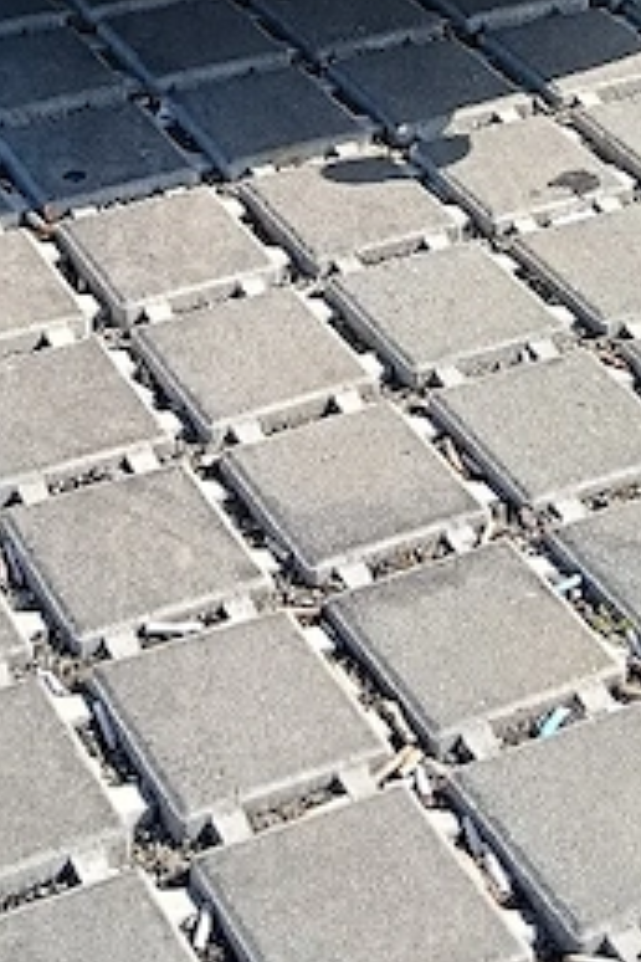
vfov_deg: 20.5
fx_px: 2323
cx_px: 216
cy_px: -418
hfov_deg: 15.7
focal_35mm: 87
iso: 50
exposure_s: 1/357
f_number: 1.8
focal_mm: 3.98
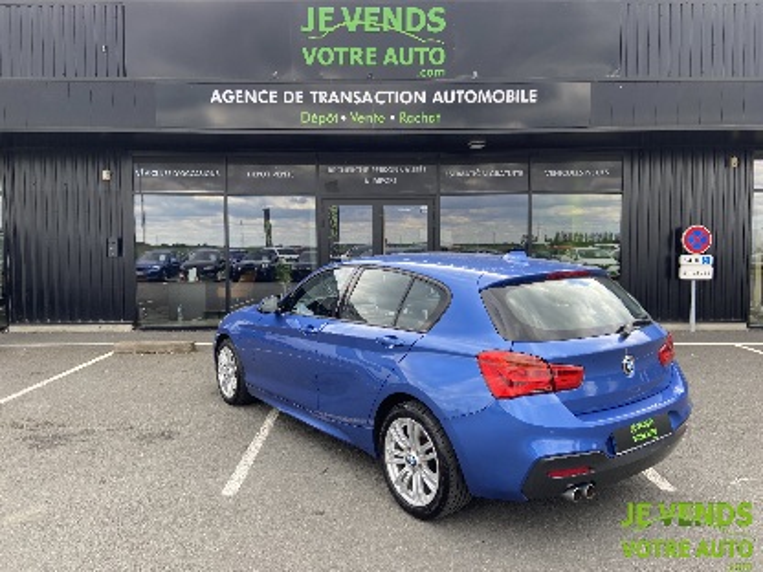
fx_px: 573
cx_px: 382
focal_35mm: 26
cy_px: 286
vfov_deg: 53.1
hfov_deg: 67.3
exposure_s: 1/296
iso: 32
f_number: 1.8
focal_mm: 4.25
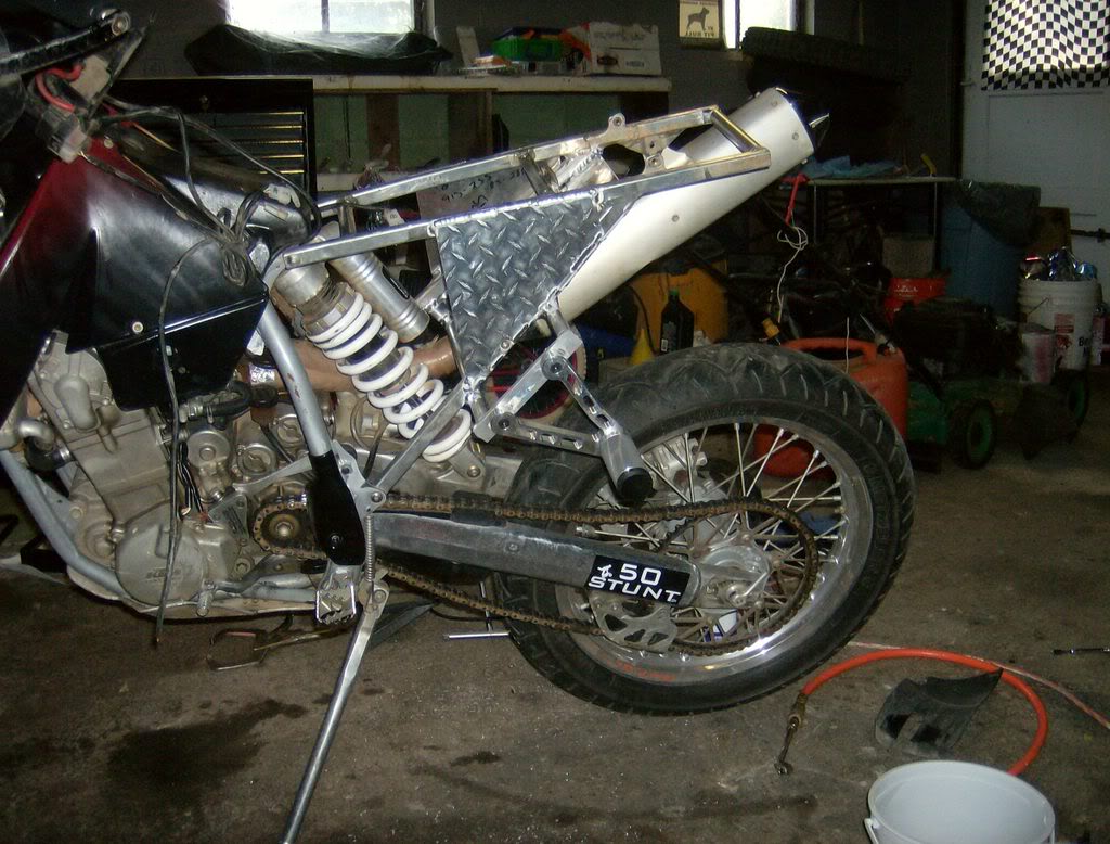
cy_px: 422
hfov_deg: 51.1
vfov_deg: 40.0
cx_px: 555
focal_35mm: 36
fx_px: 1160
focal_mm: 6
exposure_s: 1/60
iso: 200
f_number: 2.8
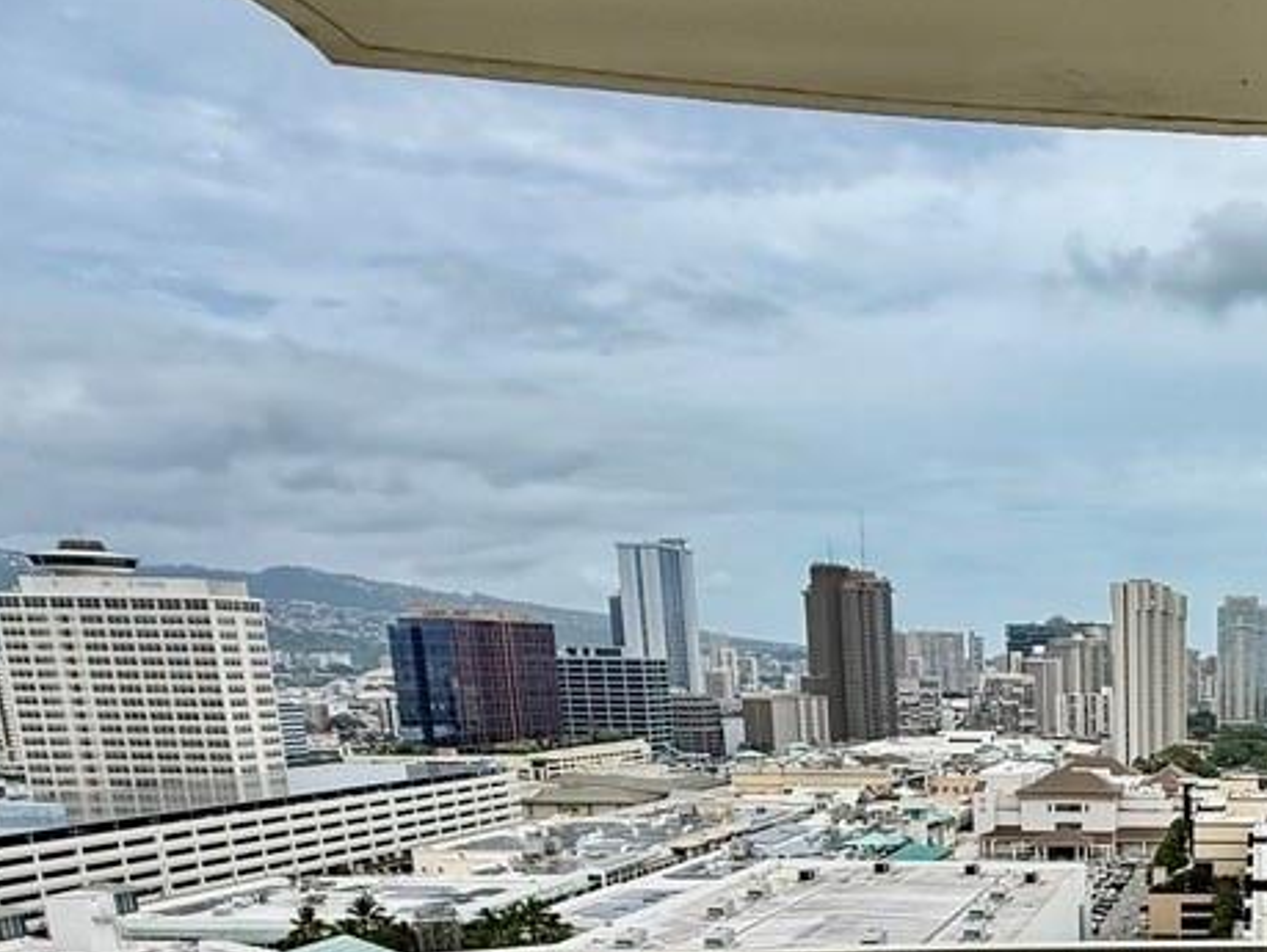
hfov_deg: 40.9
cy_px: 996
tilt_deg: -13.6
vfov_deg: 33.1
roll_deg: -1.5
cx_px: 1306
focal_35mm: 39
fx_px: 1429
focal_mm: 2.22
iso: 50
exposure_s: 1/2237
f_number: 2.2
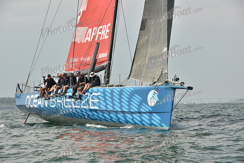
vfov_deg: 10.2
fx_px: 915
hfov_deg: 15.2
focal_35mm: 135
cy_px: 82
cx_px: 122
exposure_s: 1/800
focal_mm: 135
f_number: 9
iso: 250
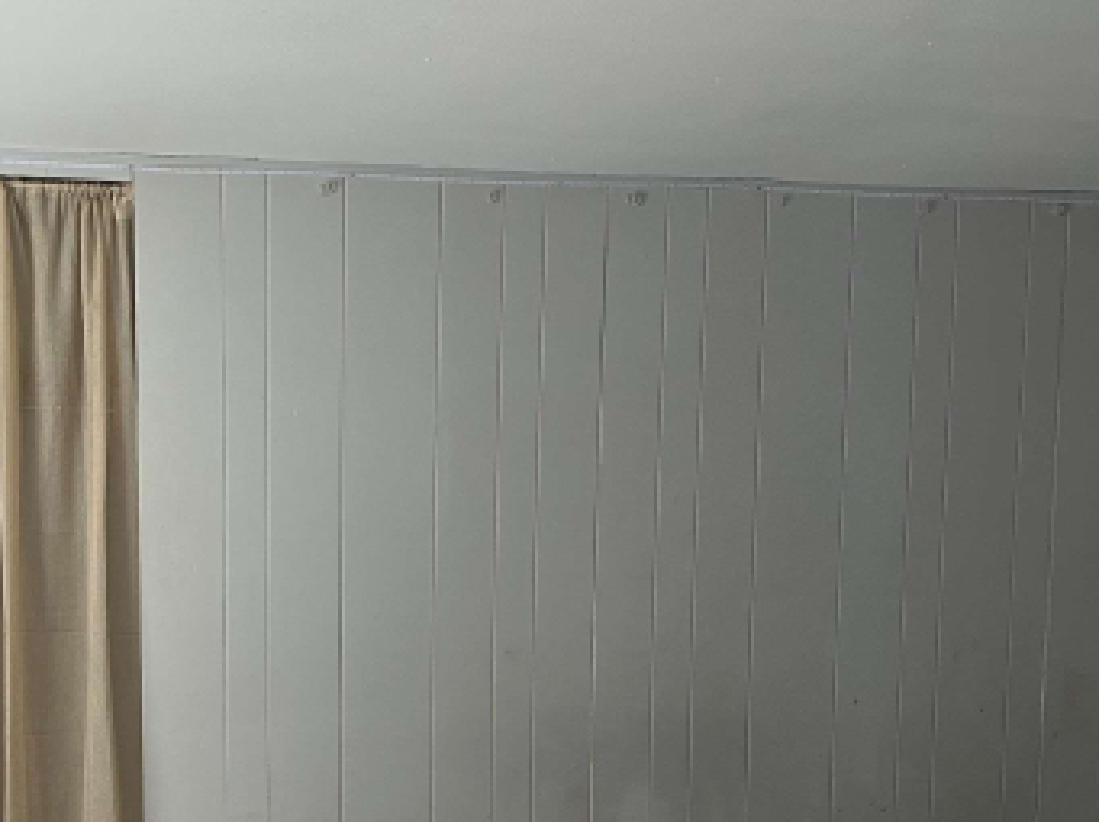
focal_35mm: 47
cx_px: 227
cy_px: 664
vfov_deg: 30.1
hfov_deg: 39.0
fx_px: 1491
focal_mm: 6.86
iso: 250
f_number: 1.78
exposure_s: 1/60
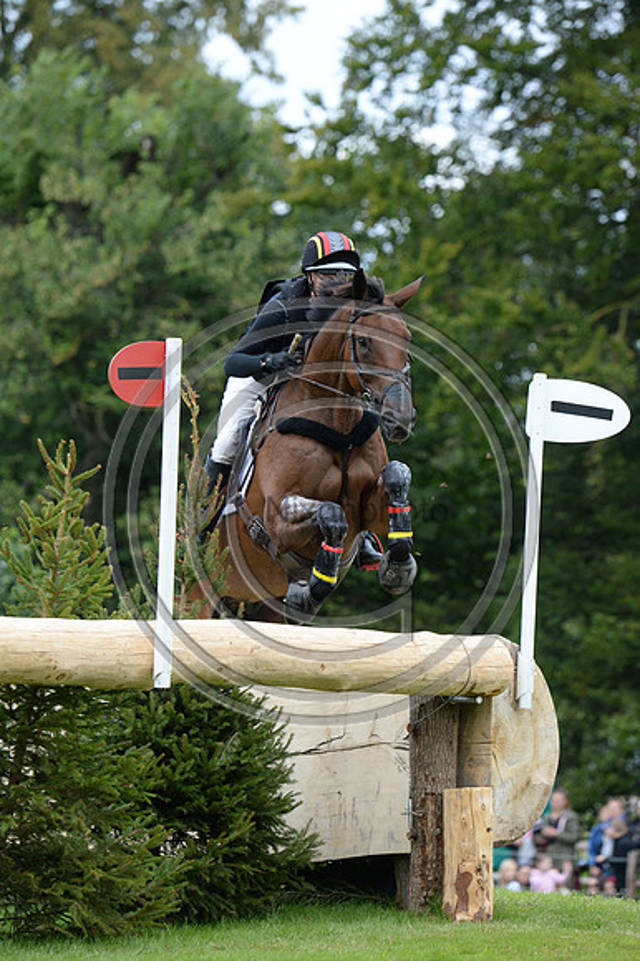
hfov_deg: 4.7
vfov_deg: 7.1
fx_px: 7742
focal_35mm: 290
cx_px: 320
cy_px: 480
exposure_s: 1/1000
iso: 1000
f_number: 6.3
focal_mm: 290
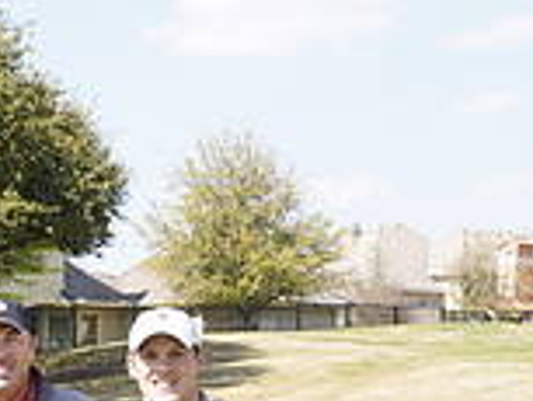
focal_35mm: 124
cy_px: 479
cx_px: -199
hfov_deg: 15.0
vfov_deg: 11.7
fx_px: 1911
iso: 160
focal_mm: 34
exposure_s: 1/200
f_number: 7.1
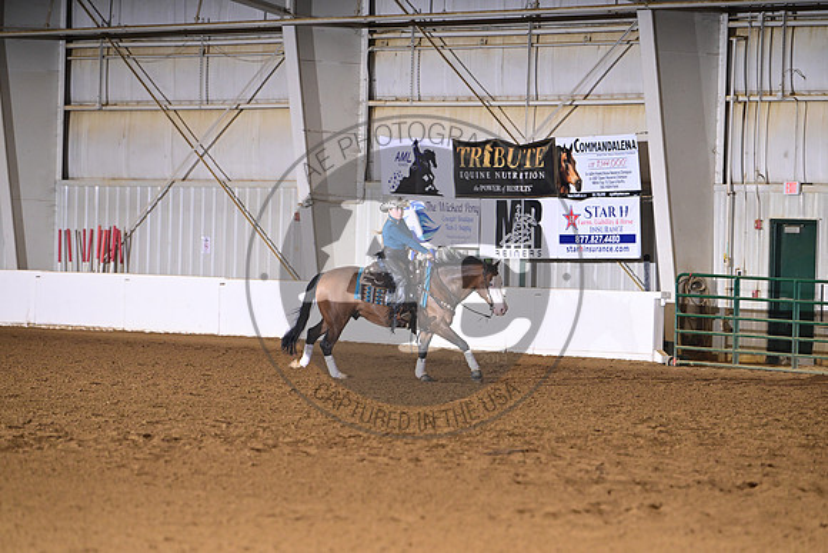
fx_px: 4601
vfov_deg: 6.9
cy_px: 276
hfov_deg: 10.3
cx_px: 414
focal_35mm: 200
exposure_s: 1/200
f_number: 4.5
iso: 2500
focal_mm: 200
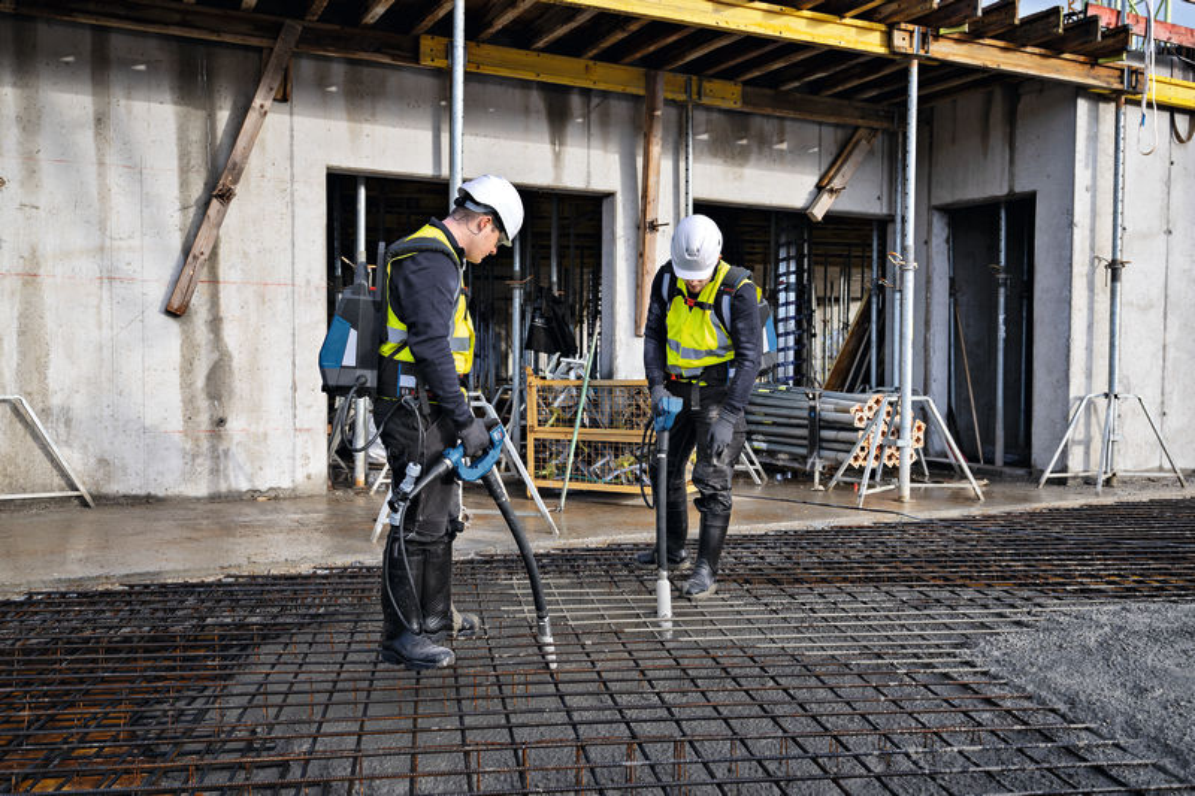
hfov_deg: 58.0
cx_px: 598
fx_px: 1079
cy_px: 398
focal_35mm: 32
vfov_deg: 40.5
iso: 100
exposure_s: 1/160
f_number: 5
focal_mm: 32.5
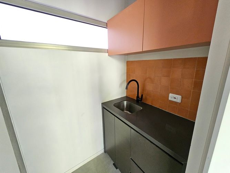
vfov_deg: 89.9
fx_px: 86
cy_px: 86
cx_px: 115
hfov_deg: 106.2
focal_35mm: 13
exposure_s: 1/24
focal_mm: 2.2
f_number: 2.2
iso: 640
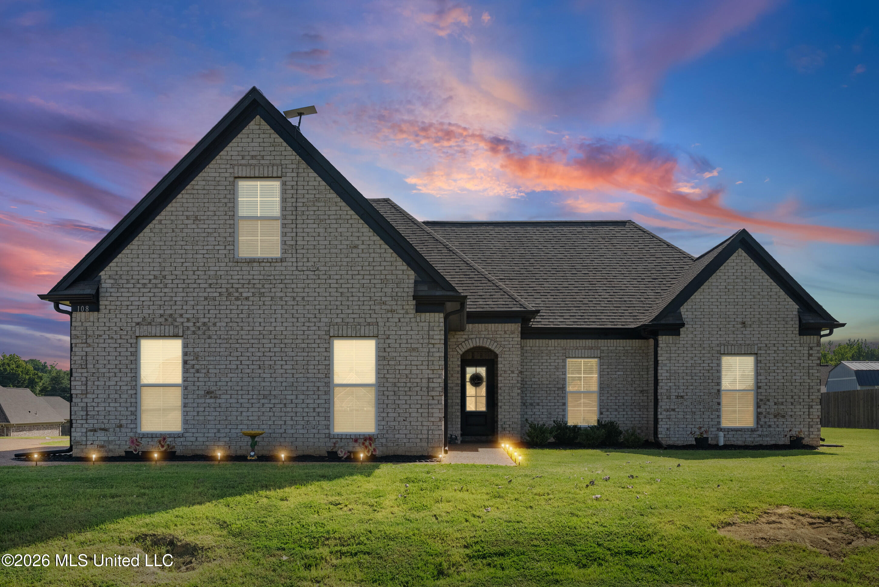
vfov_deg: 40.0
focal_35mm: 33
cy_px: 294
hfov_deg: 57.2
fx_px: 806
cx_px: 440
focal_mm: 33
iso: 800
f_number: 9
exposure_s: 1/320
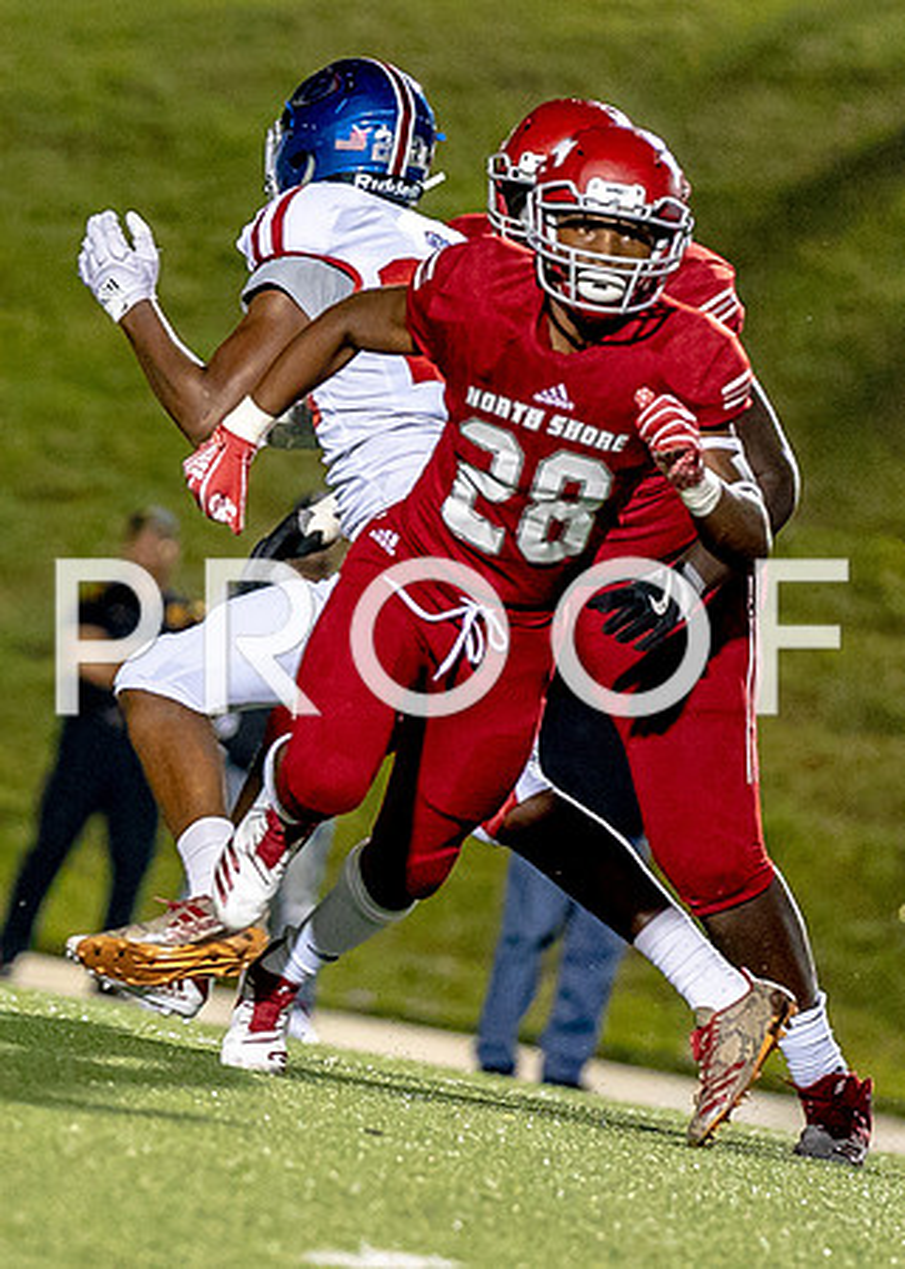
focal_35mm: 499
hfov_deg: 2.9
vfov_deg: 4.0
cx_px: 67
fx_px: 17984
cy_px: 532
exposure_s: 1/1000
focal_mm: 191
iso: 6400
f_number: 2.8
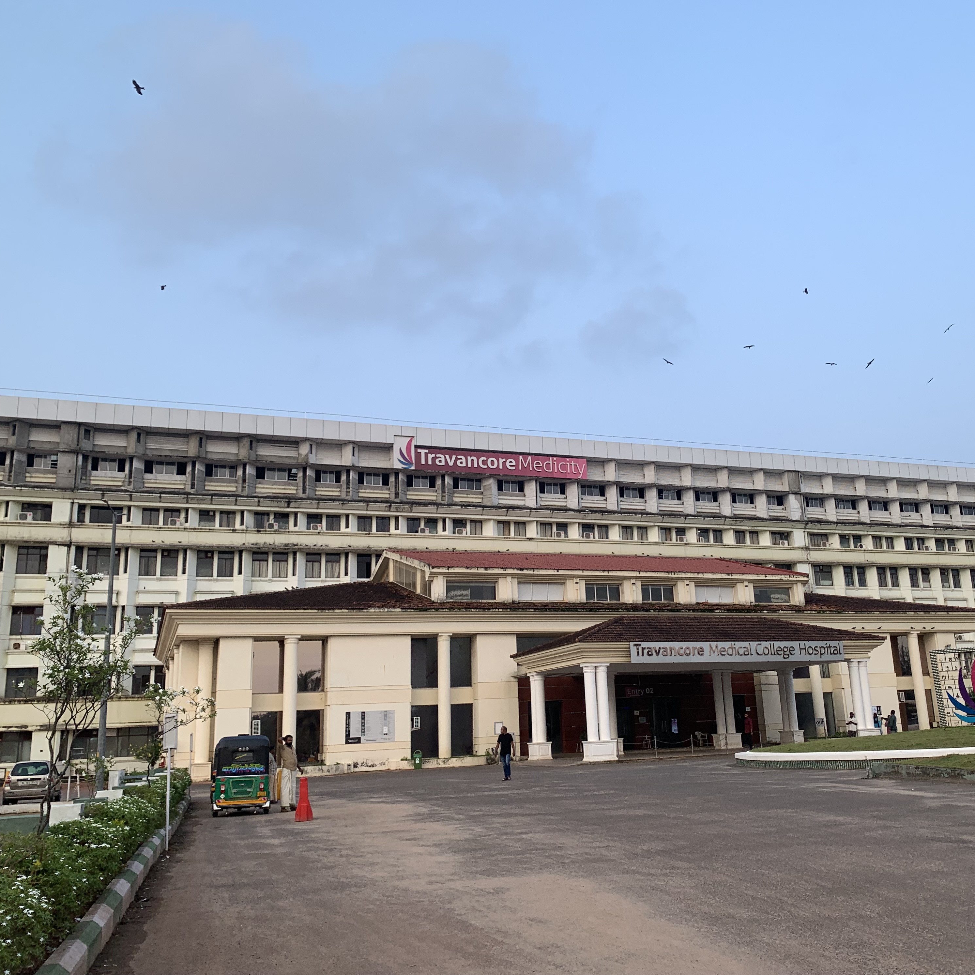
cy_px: 483
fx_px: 988
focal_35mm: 31
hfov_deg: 52.2
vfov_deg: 52.5
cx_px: 575
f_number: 1.8
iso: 25
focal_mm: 4.25
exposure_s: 1/531
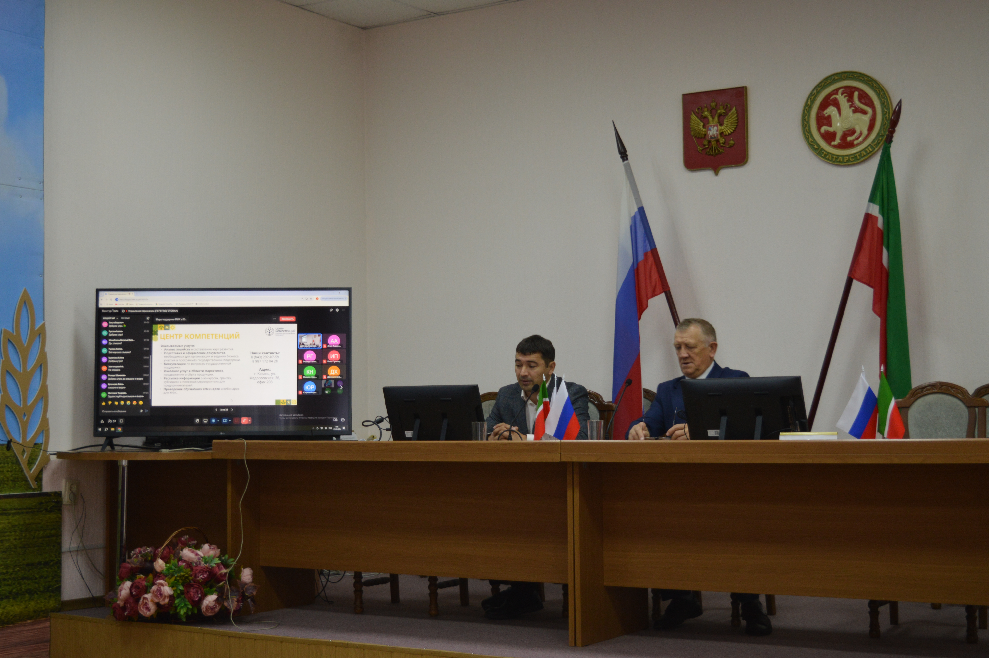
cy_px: 329
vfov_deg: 25.0
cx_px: 494
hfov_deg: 36.9
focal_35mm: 54
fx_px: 1482
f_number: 4.8
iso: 450
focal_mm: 36
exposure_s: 1/60
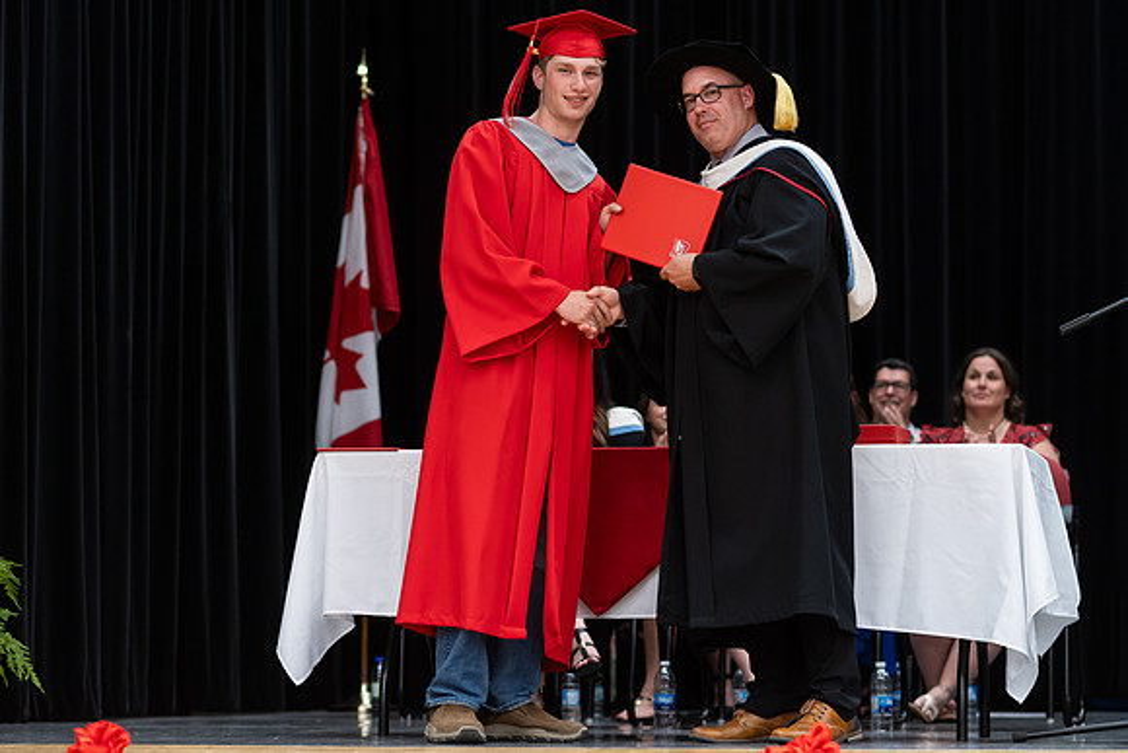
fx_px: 3558
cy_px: 438
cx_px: 564
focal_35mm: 114
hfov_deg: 18.0
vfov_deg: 12.1
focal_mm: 85
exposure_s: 1/200
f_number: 2.8
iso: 1000
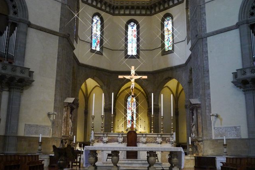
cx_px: 127
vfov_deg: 31.9
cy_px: 82
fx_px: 298
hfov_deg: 46.4
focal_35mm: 42
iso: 1600
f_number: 4.5
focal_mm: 20
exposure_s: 1/13
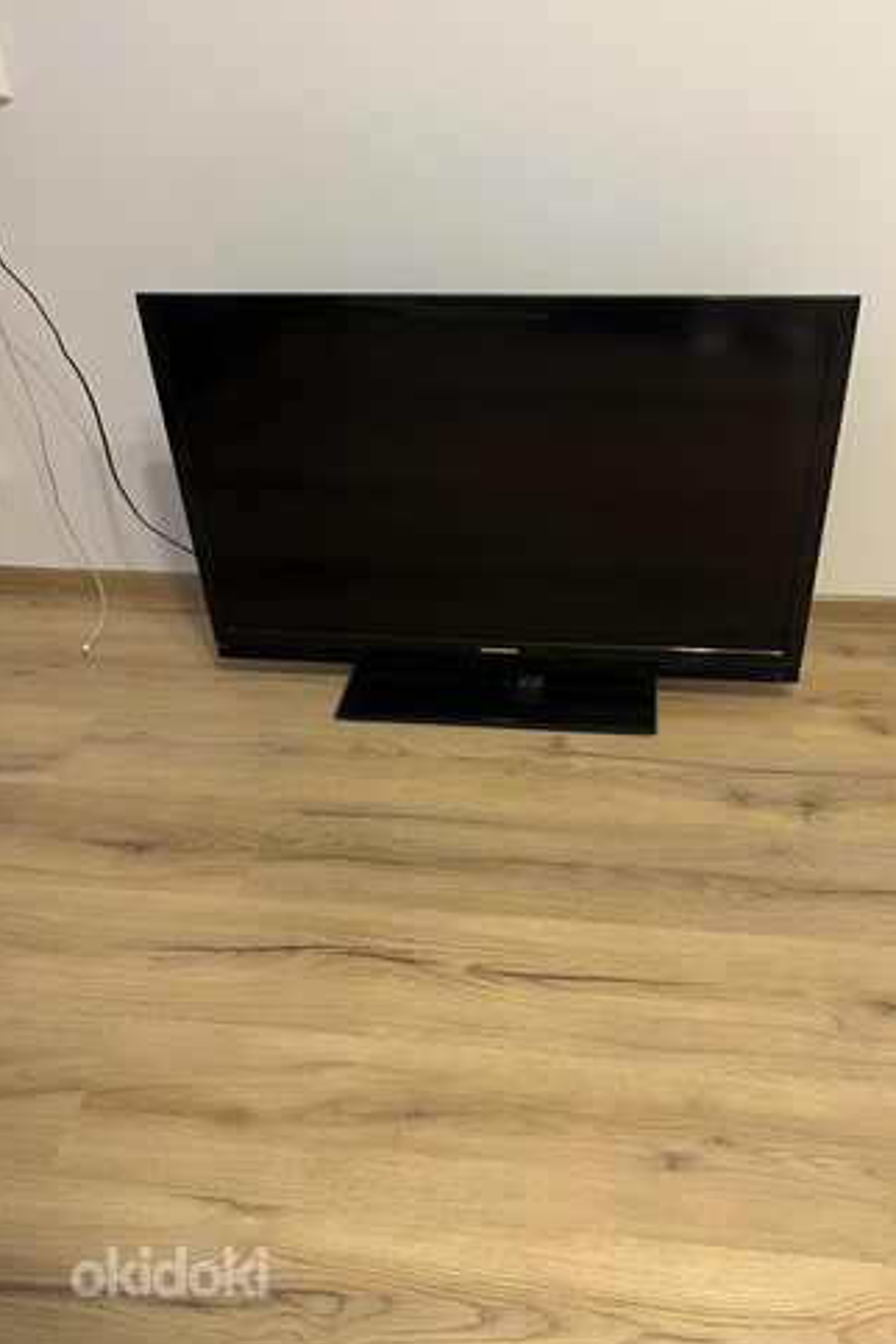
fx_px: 1045
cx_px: 513
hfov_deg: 46.3
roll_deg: +1.6
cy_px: 673
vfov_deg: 65.5
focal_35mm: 28
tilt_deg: -34.9
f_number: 1.5
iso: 125
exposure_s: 1/50
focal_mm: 5.7
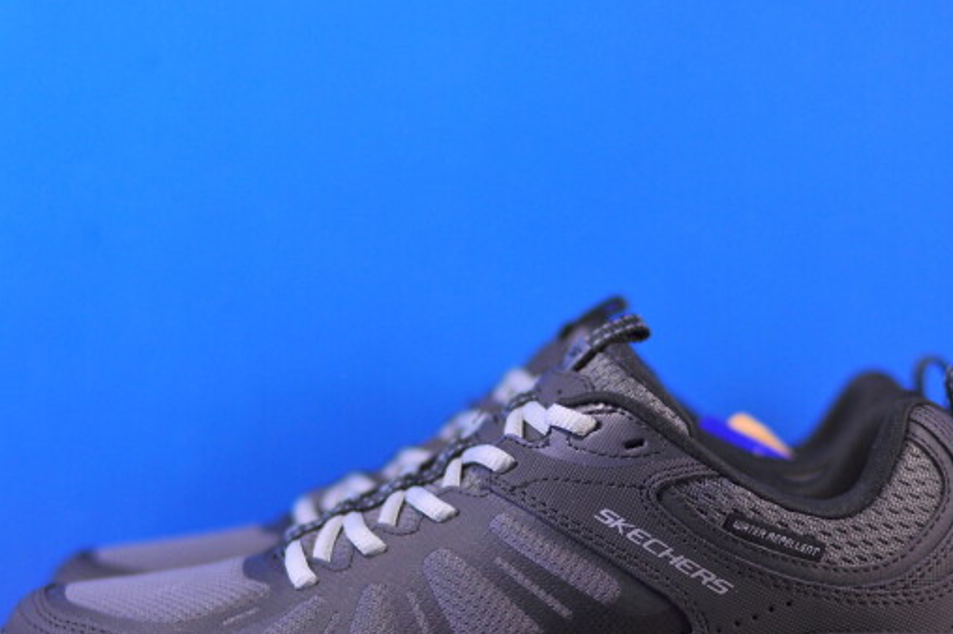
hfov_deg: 17.4
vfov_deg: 11.6
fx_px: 3122
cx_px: 499
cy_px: 436
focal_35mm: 118
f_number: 2
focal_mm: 50
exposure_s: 1/320
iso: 250
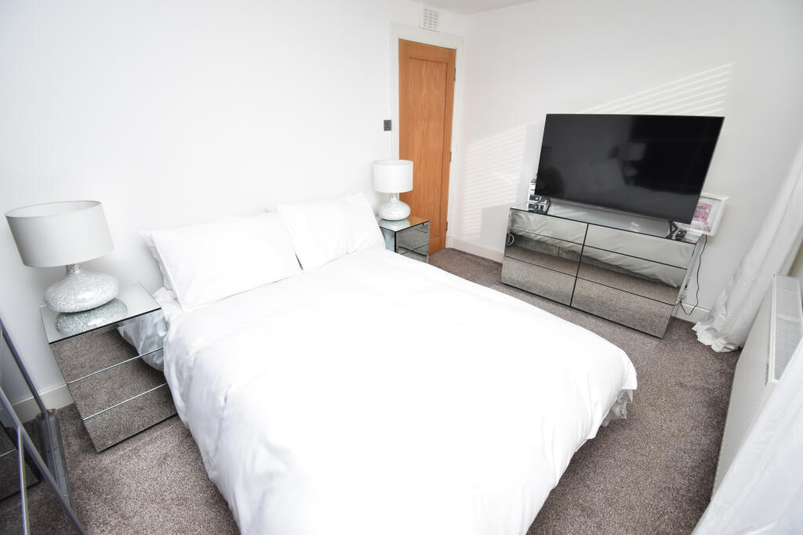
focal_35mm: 15
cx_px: 402
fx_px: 335
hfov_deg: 100.4
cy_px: 268
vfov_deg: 77.3
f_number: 4.5
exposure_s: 1/250
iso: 800
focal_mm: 10
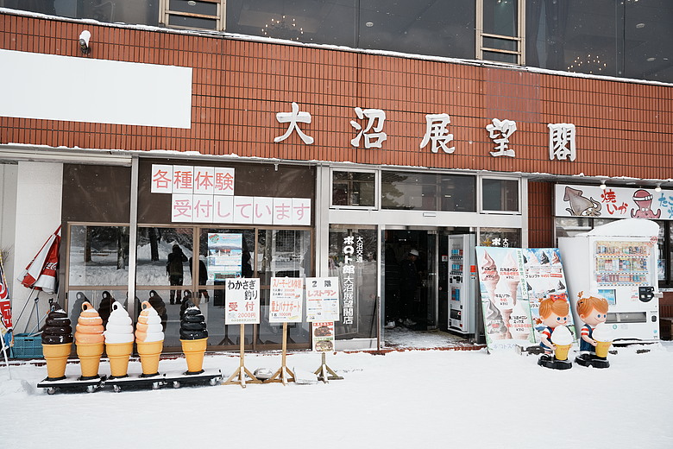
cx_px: 336
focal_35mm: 30
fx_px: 561
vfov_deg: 43.6
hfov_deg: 61.9
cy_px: 224
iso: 250
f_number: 2.8
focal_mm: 30
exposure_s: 1/3200
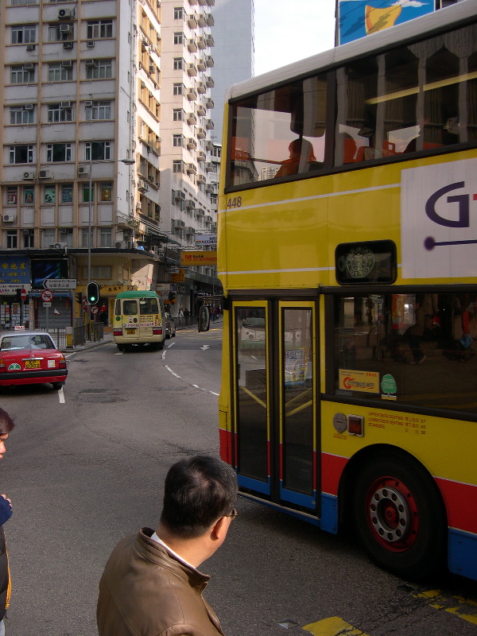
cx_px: 238
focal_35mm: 38
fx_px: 698
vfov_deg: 49.0
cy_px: 318
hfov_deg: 37.7
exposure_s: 1/596
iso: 100
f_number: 2.8
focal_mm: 8
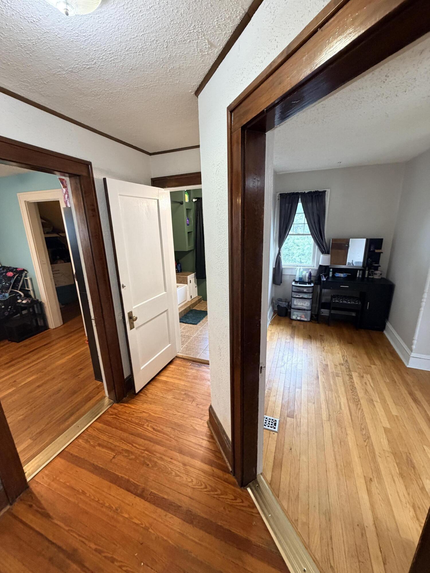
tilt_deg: -13.6
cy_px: 286
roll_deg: +1.8
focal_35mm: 14
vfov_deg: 102.1
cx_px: 215
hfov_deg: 85.7
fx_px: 232
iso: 320
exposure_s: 1/60
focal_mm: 2.22
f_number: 2.2
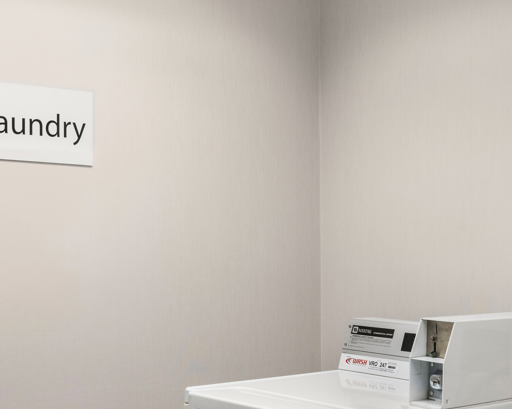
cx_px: 332
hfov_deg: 30.8
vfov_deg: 24.9
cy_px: 256
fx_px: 924
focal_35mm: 61
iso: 250
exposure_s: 1/20
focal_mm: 25
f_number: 10
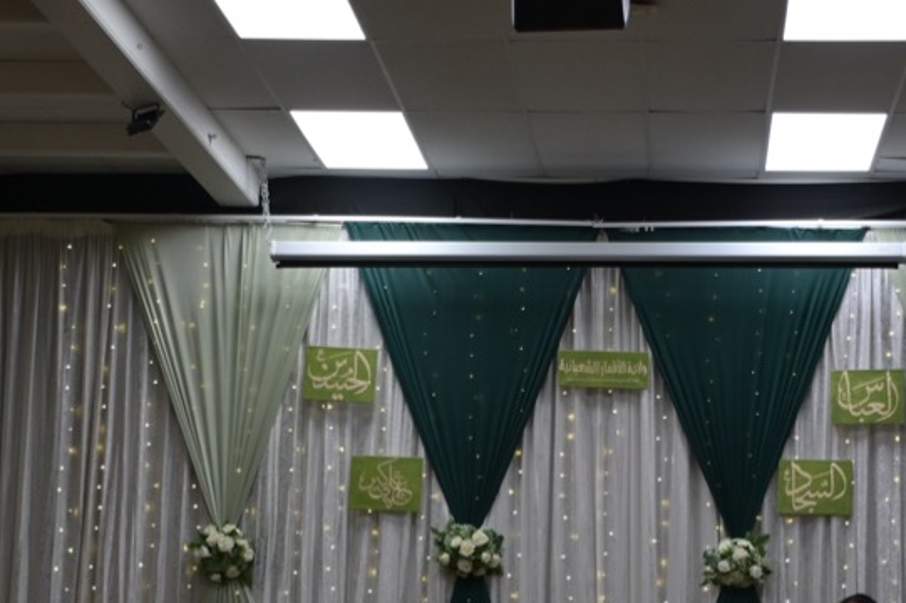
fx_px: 2213
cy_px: 700
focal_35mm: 88
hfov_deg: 23.1
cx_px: 556
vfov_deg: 15.0
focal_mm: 23
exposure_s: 1/40
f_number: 3.8
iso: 160
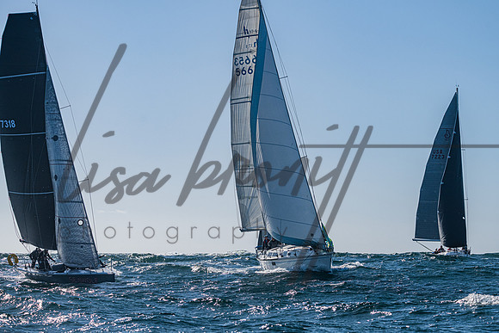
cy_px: 172
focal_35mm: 116
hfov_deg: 17.7
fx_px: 1602
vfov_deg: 11.9
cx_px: 286
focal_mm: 100
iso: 320
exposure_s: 1/5000
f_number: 6.3
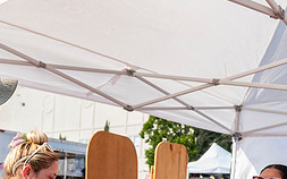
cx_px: 147
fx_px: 438
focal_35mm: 56
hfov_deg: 36.3
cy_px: 204
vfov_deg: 21.7
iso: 400
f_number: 4
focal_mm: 24
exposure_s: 1/1000
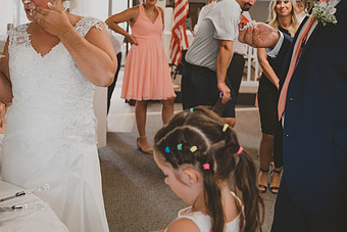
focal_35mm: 52
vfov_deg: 25.5
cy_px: 43
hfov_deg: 38.2
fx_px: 501
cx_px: 161
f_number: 2.8
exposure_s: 1/125
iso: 2000
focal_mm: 30.5
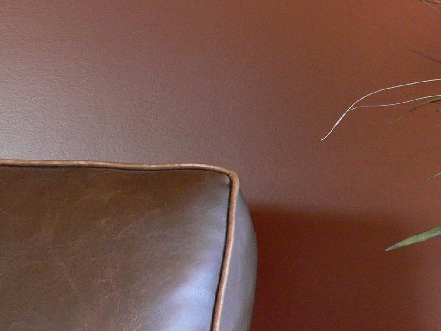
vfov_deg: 16.6
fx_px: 1134
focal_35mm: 89
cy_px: 200
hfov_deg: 20.6
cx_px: 529
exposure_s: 1/15
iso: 200
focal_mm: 7.4
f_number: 2.8
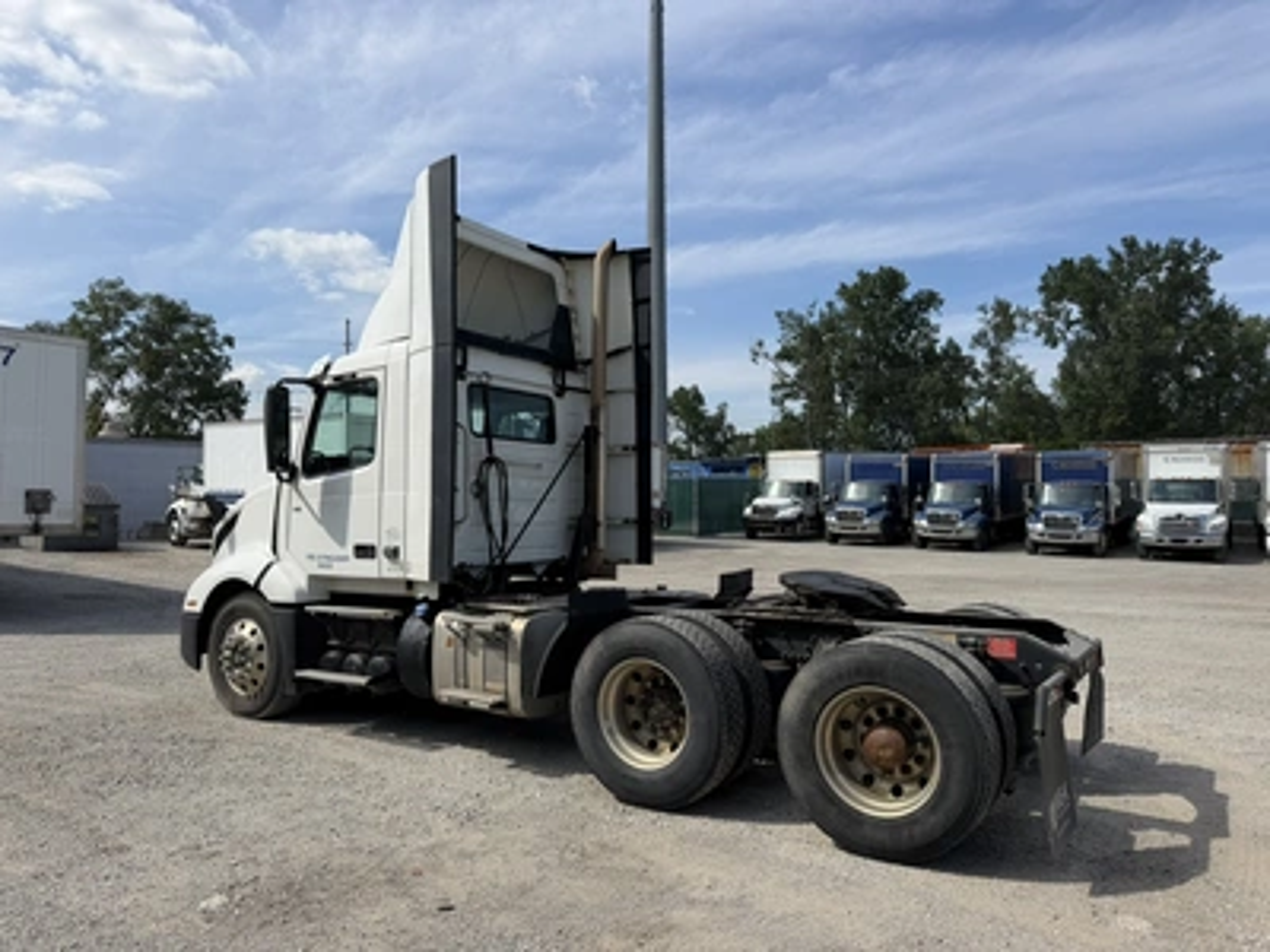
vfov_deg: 56.8
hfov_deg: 71.6
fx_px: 881
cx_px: 635
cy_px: 476
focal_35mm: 24
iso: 80
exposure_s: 1/5319
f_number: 1.78
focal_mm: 6.76
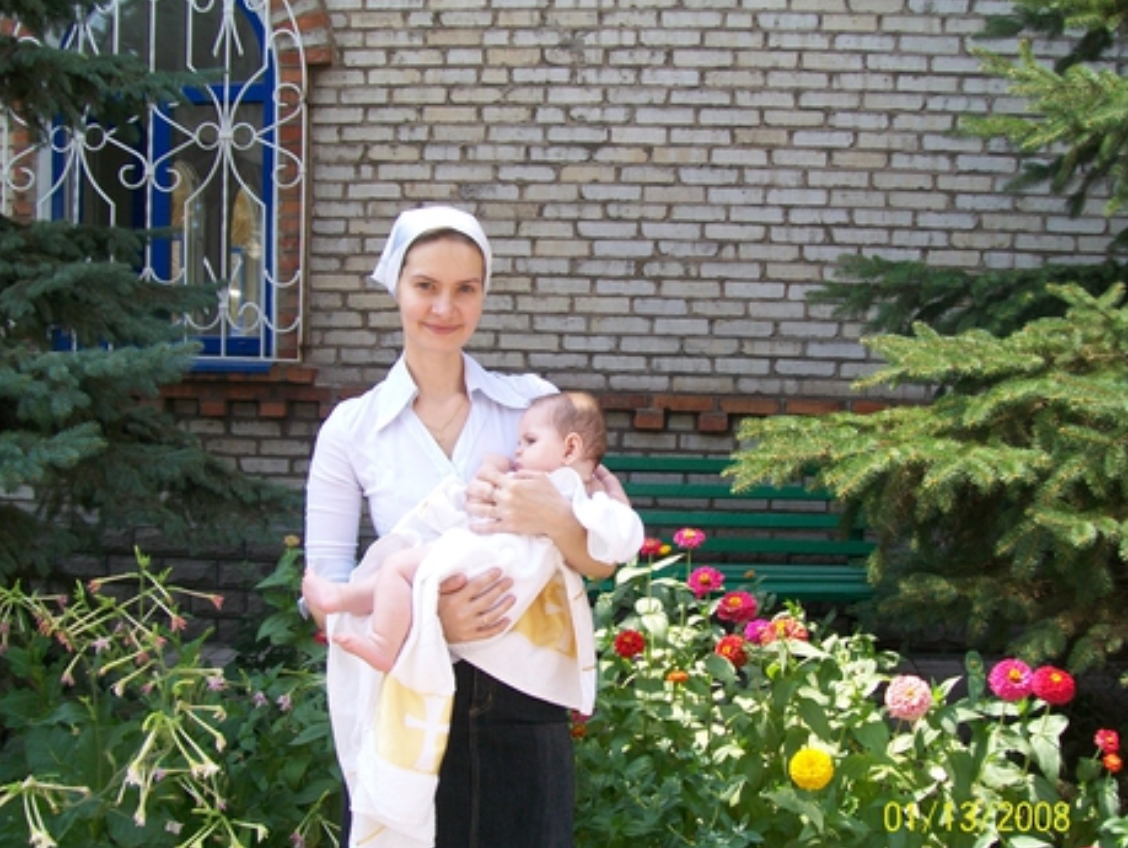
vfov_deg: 38.7
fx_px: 1207
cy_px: 458
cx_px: 519
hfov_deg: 50.1
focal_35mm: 37
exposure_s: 1/320
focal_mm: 6.1
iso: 64
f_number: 2.7
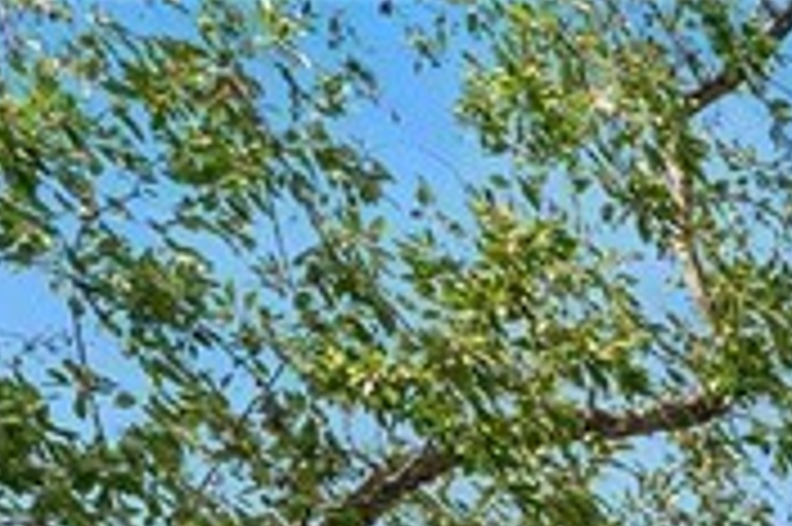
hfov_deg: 14.3
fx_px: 1626
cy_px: 1623
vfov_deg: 10.9
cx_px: 2002
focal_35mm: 74
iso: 160
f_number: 10
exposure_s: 1/100
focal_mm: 12
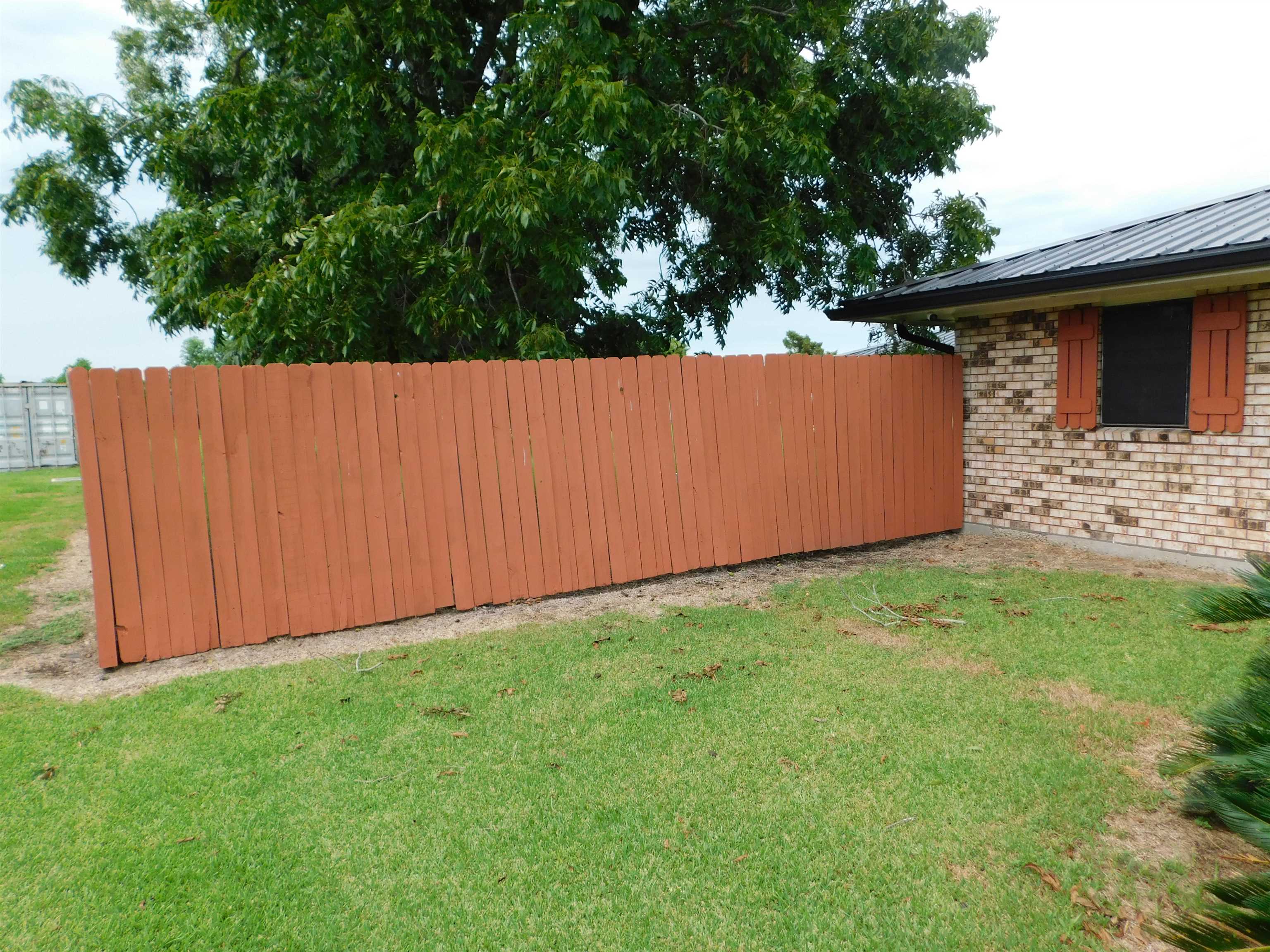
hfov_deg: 73.9
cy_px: 476
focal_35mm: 23
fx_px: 844
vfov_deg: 58.9
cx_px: 635
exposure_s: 1/1000
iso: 125
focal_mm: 4
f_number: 3
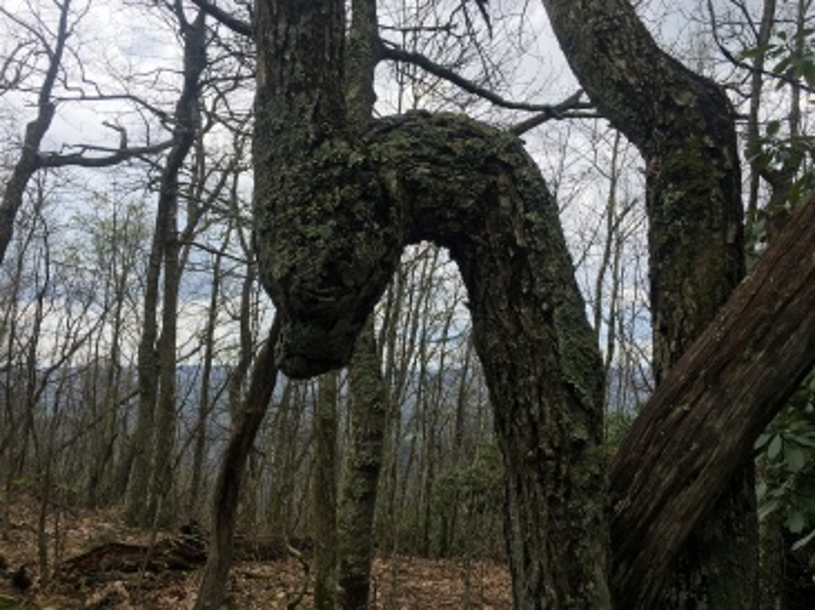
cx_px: 408
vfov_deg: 48.2
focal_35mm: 29
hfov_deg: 61.7
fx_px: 682
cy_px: 305
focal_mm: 4.15
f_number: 2.2
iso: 25
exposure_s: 1/651
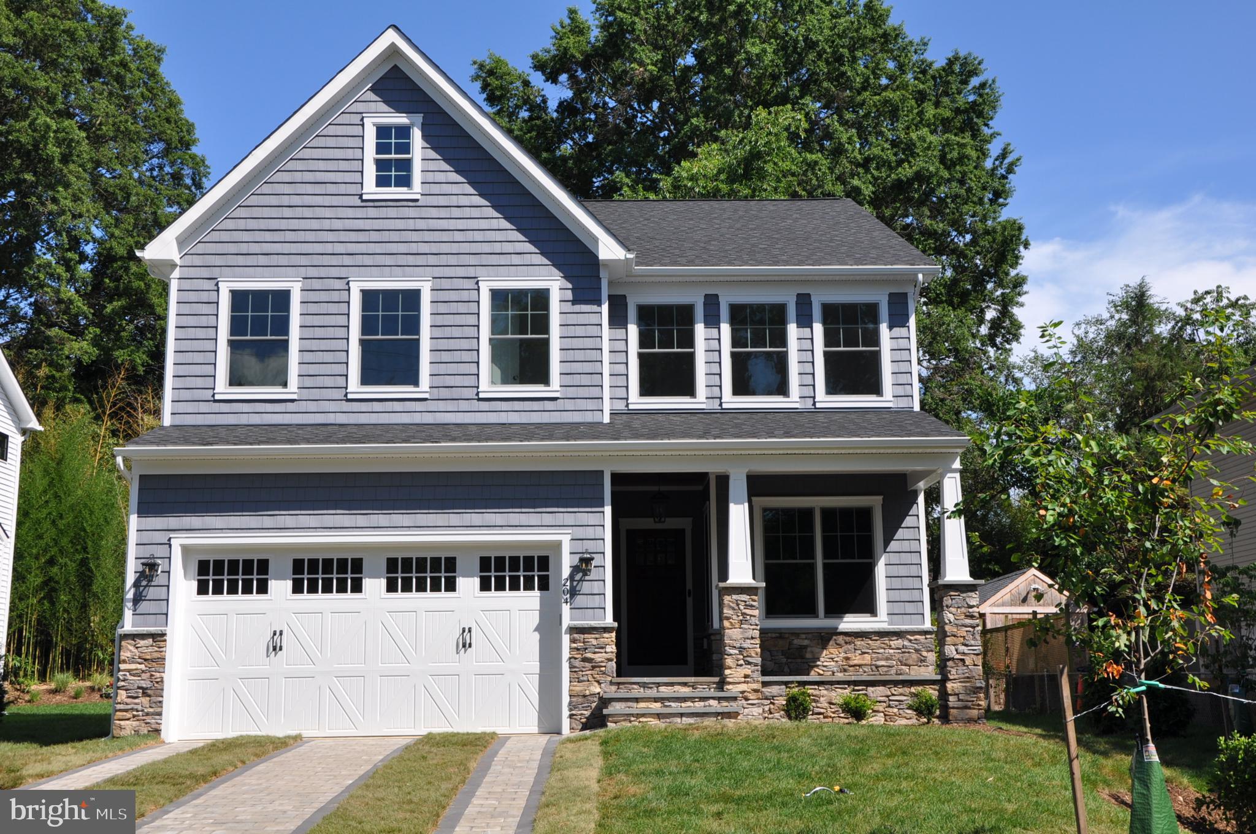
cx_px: 628
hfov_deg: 46.5
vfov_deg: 31.8
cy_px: 417
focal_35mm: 42
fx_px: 1463
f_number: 9
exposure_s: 1/320
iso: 200
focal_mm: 28
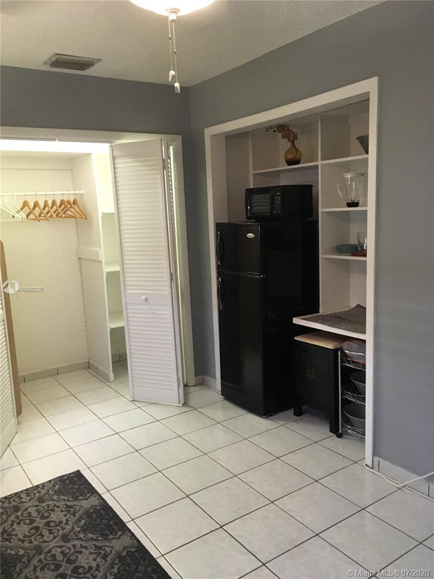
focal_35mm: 29
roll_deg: +2.7
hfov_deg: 48.2
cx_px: 217
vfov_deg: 61.7
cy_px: 290
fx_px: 485
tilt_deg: -10.5
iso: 200
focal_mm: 4.15
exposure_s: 1/25
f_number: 2.2
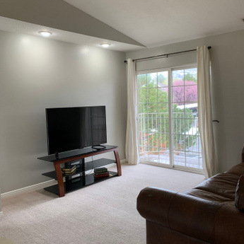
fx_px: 255
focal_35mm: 32
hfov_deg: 51.1
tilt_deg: -3.0
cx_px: 127
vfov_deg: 51.1
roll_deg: +1.9
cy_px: 120
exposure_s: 1/60
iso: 64
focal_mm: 4.25
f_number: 1.8
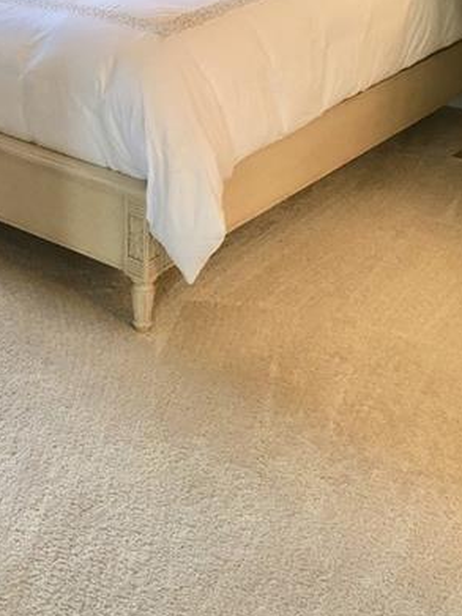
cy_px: 43
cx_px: 93
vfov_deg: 31.9
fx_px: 1015
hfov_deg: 25.2
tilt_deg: -16.5
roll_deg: -0.2
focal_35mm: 57
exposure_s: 1/15
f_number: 2.2
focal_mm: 4.15
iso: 25
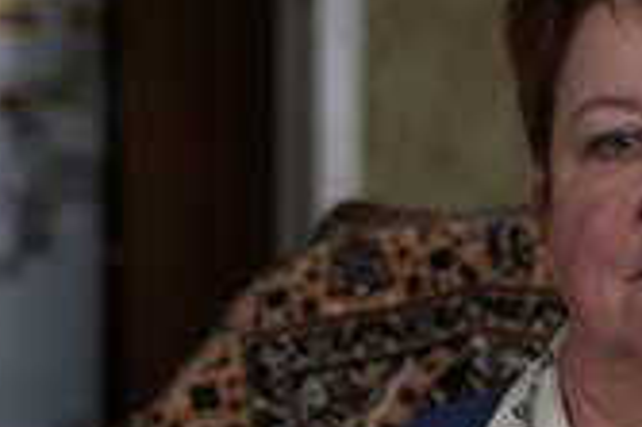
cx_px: 707
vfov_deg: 14.2
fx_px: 1710
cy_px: 317
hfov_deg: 20.3
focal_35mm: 96
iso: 1000
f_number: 2.8
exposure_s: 1/50
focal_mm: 40
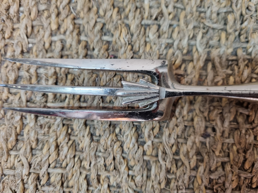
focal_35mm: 26
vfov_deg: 53.1
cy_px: 96
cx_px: 129
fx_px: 194
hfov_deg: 67.3
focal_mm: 5.4
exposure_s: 1/50
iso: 320
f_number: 1.8
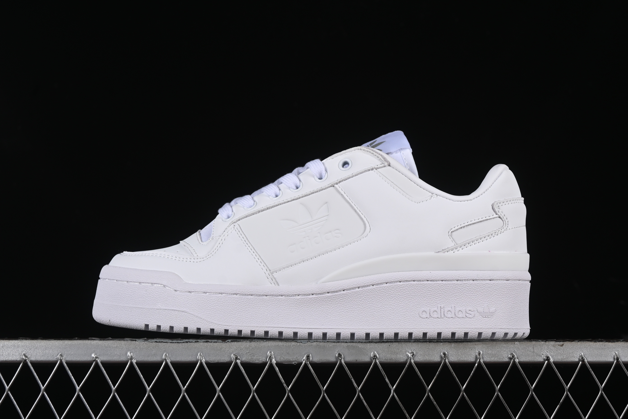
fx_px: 1308
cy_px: 210
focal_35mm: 75
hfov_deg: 27.0
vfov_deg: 18.2
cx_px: 314
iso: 160
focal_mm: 50
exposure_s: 1/160
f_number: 8
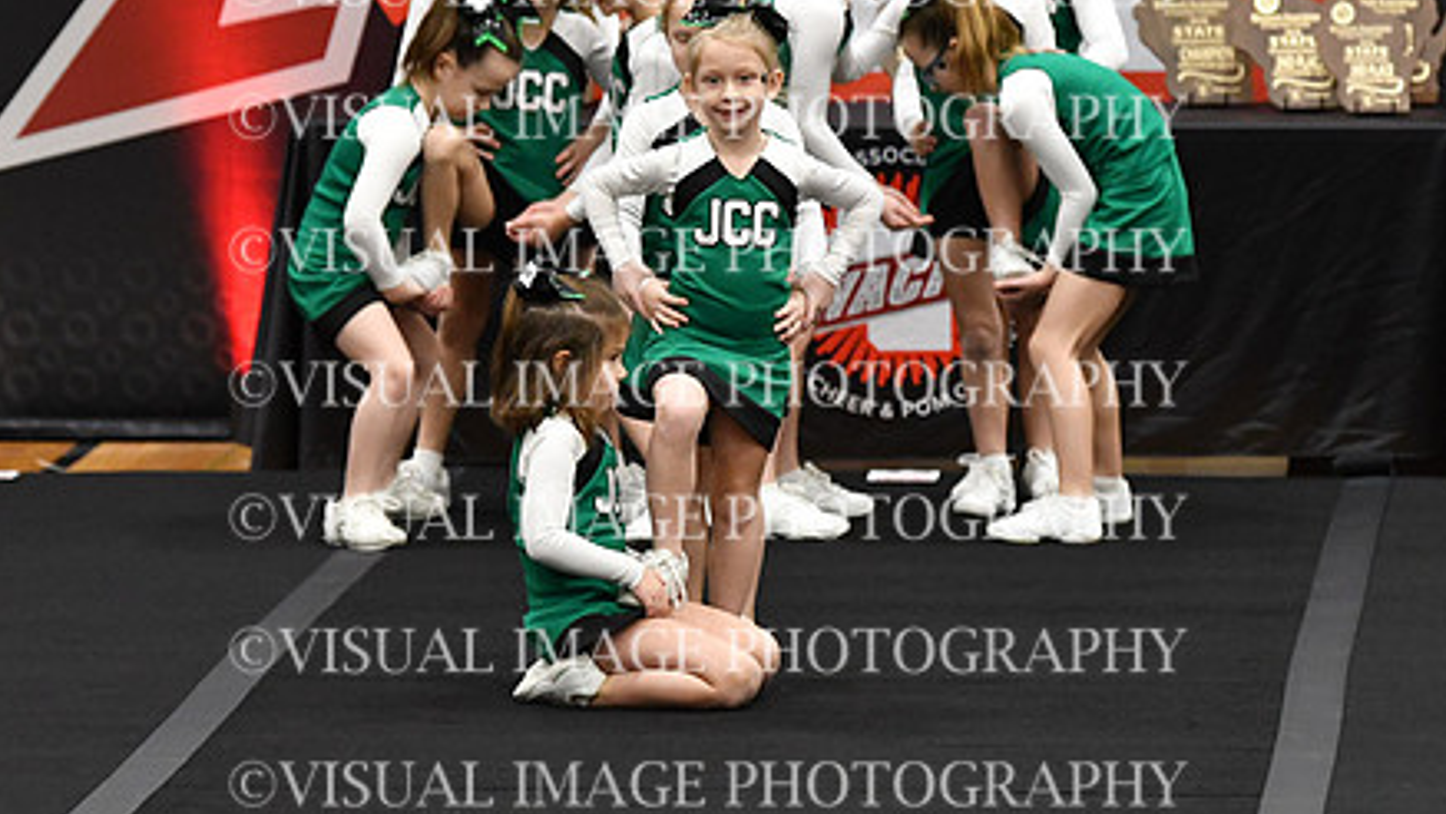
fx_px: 12003
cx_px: 708
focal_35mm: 313
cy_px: 184
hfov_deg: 6.9
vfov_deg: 3.9
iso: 5000
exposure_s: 1/800
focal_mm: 150
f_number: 2.8
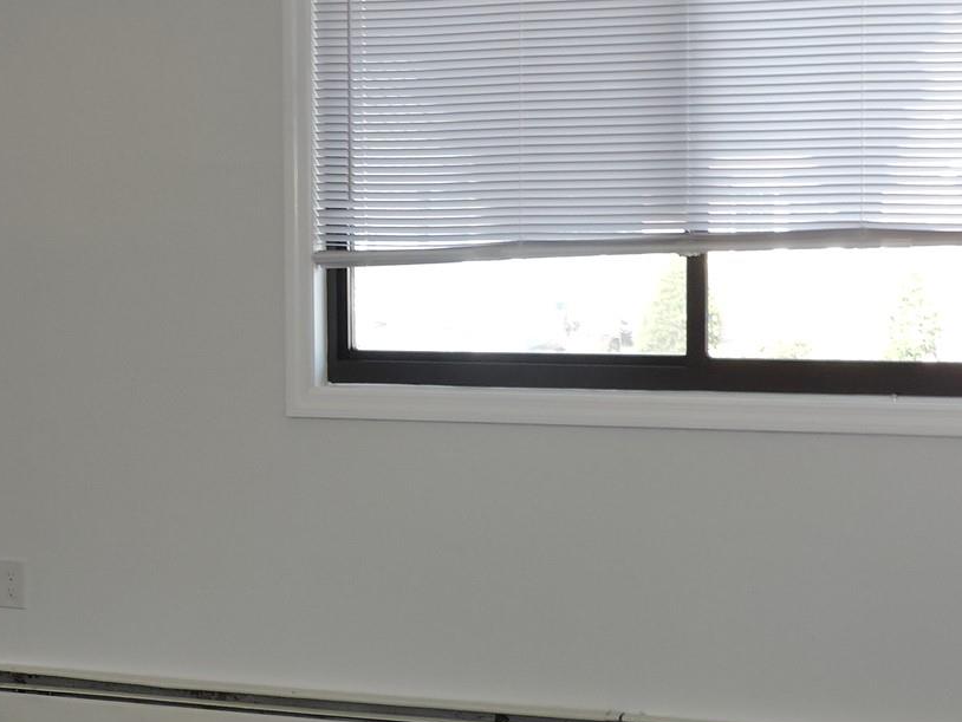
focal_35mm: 83
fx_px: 2307
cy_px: 377
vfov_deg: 17.8
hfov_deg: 23.4
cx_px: 311
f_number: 3.2
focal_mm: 5.9
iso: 100
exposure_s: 1/30
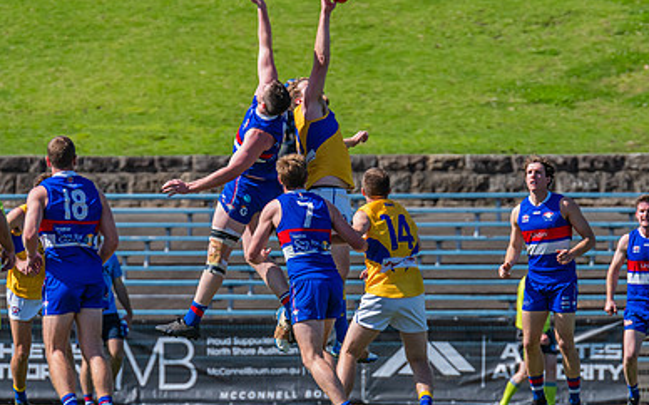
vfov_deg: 1.9
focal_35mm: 673
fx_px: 11897
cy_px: 269
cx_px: 282
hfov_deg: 3.1
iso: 800
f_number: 7.1
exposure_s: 1/1600
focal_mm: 420
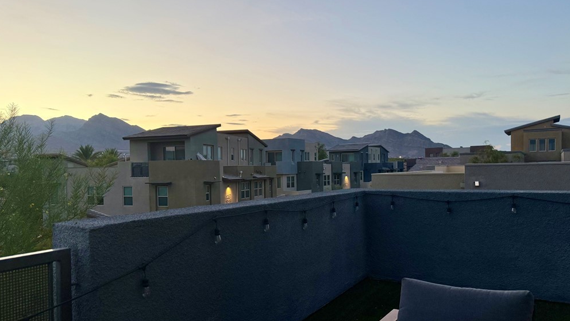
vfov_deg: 42.8
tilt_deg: -0.8
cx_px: 280
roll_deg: +1.1
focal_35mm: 27
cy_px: 180
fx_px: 408
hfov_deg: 69.9
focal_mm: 6.76
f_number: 1.78
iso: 200
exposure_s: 1/120
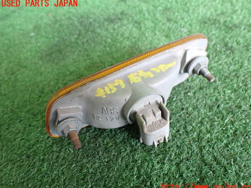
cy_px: 96
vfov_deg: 45.4
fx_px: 225
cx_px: 129
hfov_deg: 58.4
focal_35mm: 31
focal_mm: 5.4
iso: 800
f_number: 2.3
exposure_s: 1/80
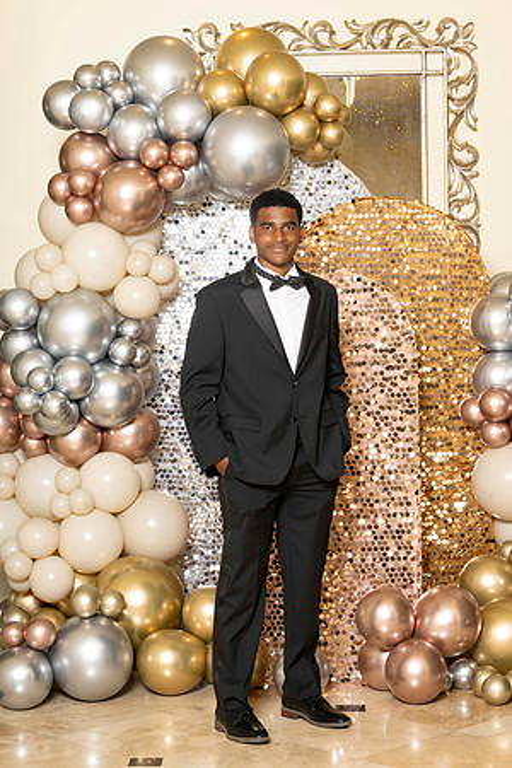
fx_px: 1728
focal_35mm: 81
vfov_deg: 25.1
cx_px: 256
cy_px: 384
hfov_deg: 16.9
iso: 250
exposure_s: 1/200
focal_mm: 81
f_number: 5.6
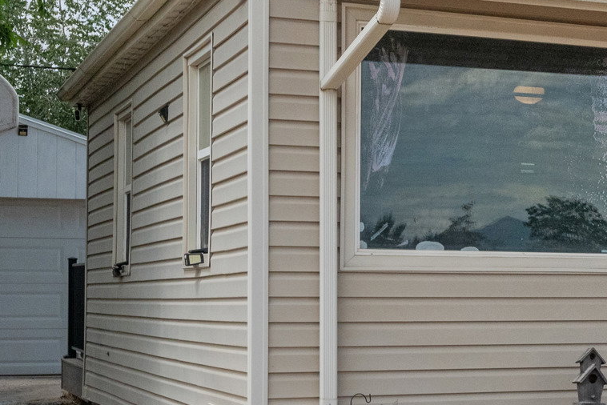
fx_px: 1670
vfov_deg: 13.8
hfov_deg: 18.4
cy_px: 235
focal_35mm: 99
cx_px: 897
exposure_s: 1/1250
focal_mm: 30
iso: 1600
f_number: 8
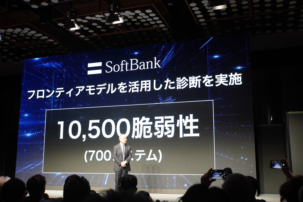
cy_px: 101
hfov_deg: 48.6
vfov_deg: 33.5
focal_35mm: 40
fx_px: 336
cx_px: 152
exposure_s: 1/50
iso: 800
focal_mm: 26.6
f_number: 4
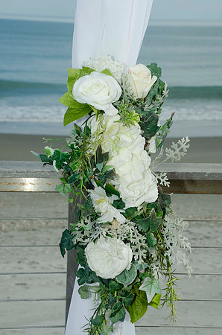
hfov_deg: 17.4
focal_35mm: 78
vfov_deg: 26.0
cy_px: 168
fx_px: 725
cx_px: 111
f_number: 10
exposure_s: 1/250
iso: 125
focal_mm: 52
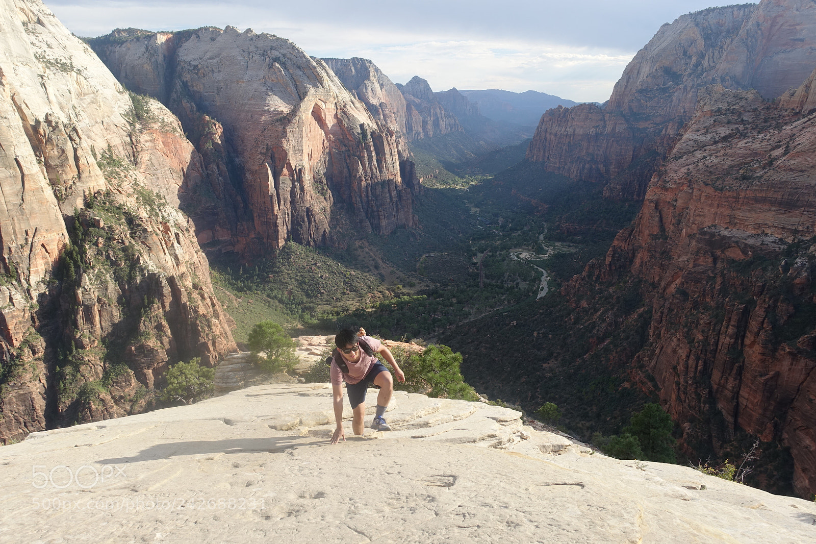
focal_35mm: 24
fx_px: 544
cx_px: 408
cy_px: 272
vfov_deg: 53.1
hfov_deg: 73.8
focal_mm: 8.8
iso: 125
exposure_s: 1/60
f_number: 3.5
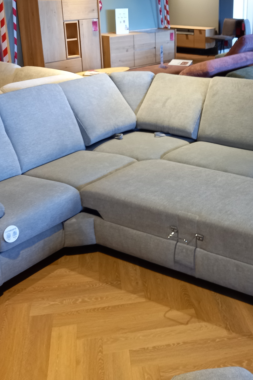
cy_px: 159
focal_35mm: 46
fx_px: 485
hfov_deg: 28.7
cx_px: 199
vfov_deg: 42.6
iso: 200
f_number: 2
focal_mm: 4.6
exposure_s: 1/50
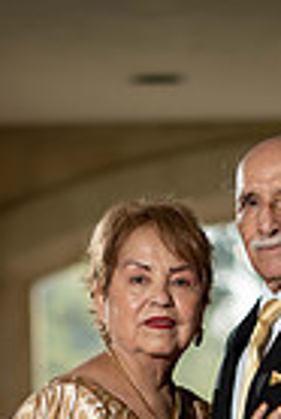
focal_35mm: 275
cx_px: 224
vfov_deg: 7.3
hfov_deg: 5.0
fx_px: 3212
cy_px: 654
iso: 200
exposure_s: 1/1000
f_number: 2.2
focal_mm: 85
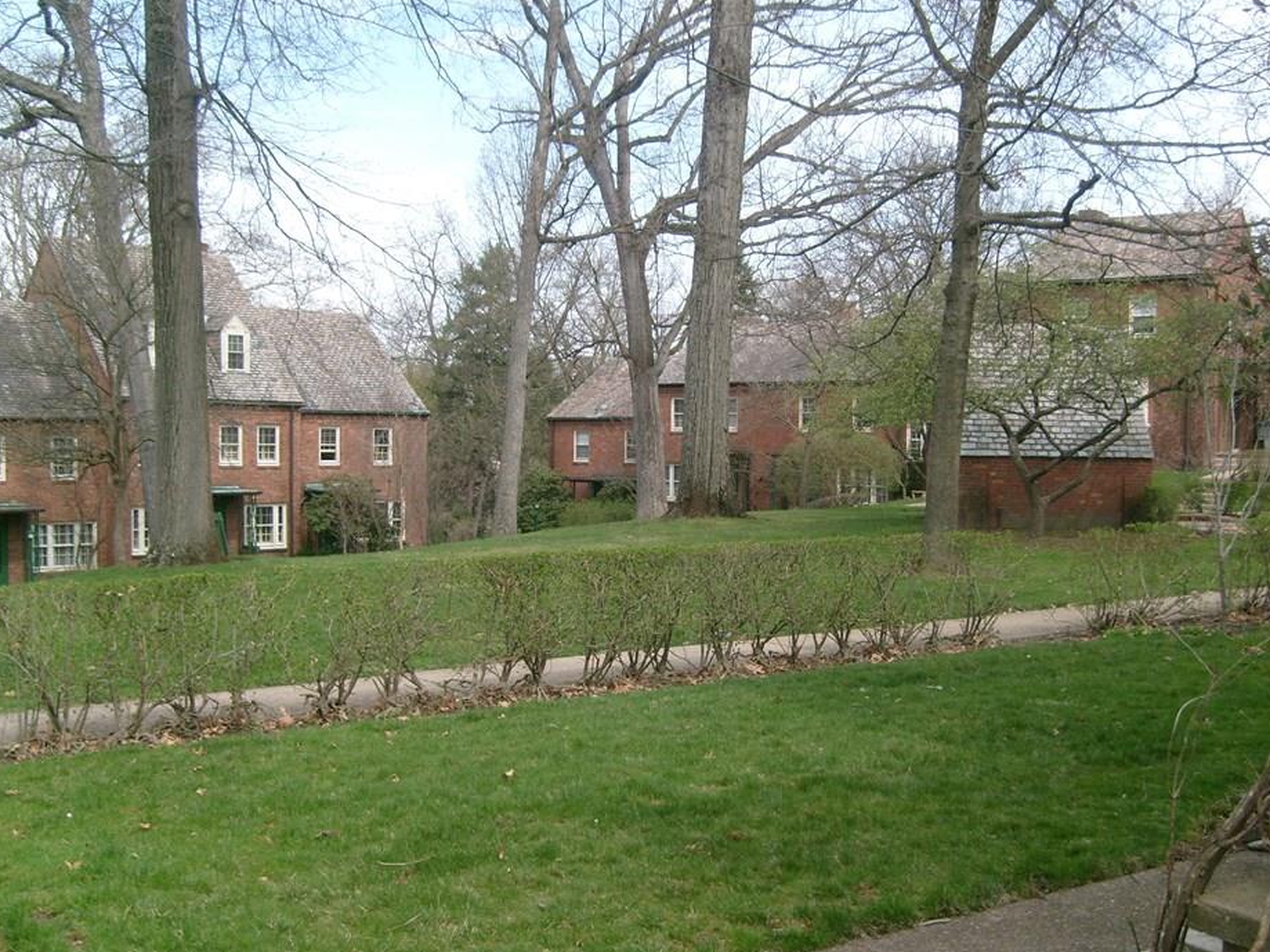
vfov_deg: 36.8
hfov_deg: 47.8
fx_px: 1431
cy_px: 508
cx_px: 672
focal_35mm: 39
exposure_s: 1/125
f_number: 7.1
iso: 80
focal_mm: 5.8
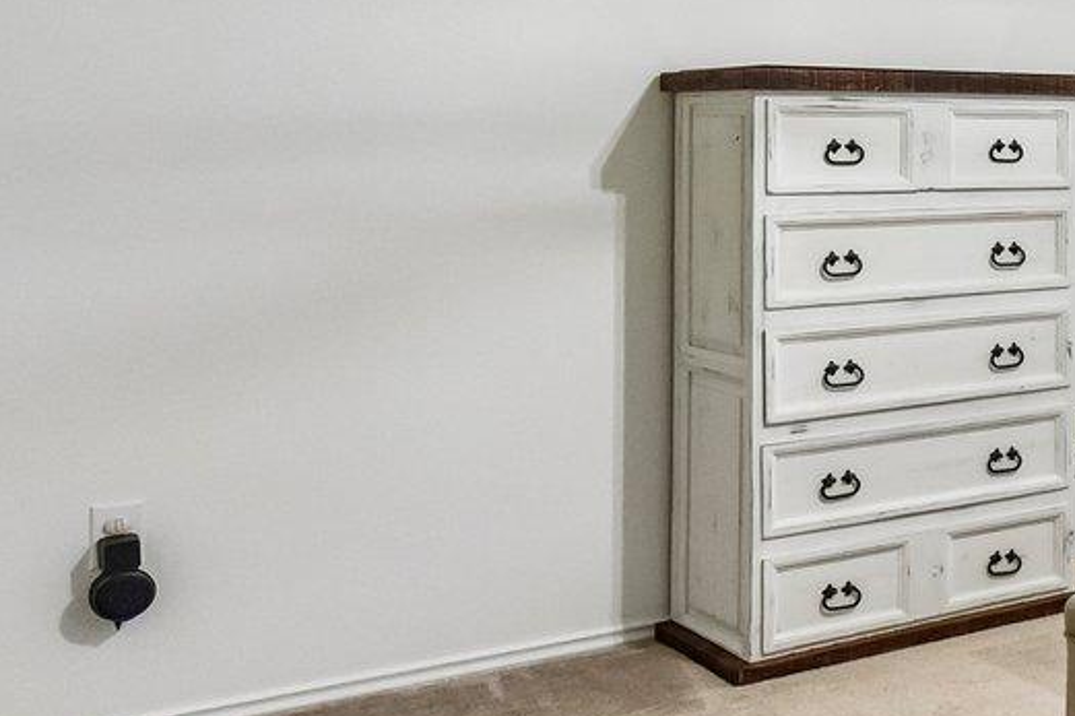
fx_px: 1642
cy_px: 106
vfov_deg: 24.1
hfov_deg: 27.7
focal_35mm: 55
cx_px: 1517
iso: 1250
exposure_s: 1/15
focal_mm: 14
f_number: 8
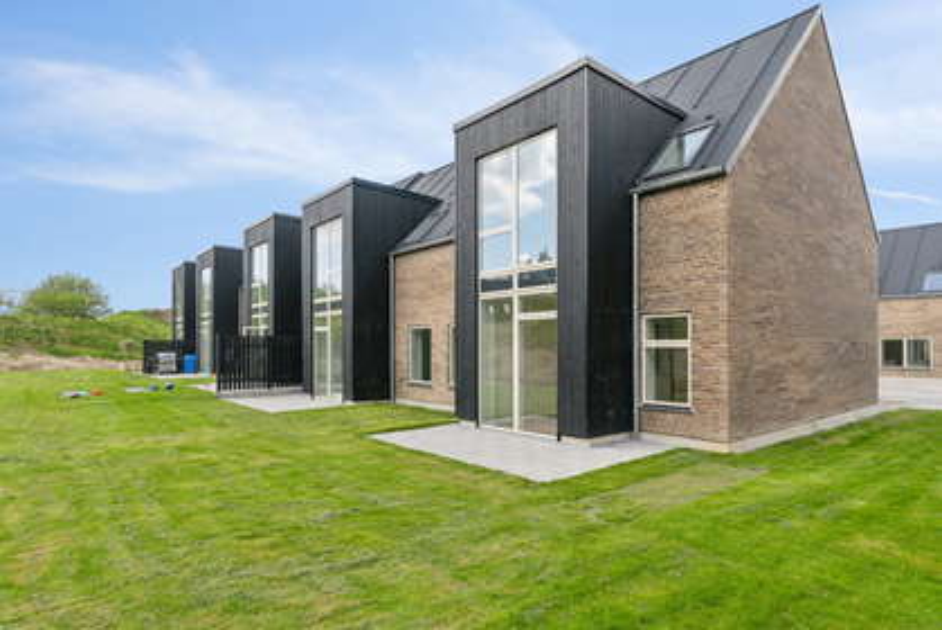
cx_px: 471
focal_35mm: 20
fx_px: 511
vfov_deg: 63.3
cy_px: 315
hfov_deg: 85.4
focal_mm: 13
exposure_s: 1/125
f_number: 8
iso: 200
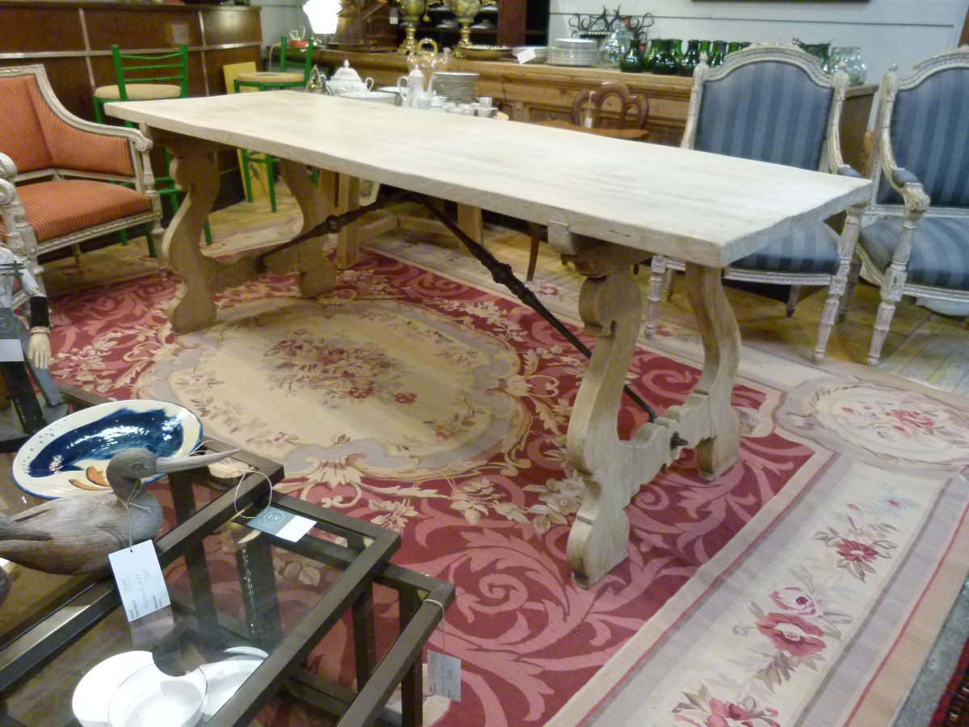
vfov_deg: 54.9
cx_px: 484
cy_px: 364
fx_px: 700
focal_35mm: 25
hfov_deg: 69.4
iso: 400
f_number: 2.8
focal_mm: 4.5
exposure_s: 1/25
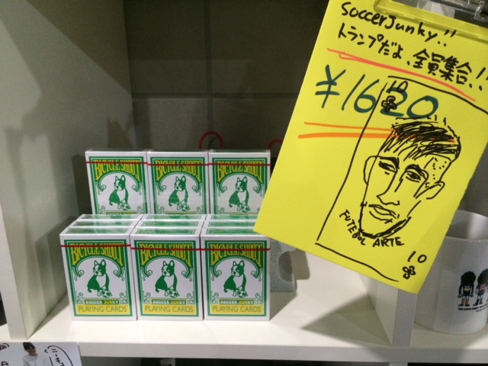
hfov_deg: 60.0
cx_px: 244
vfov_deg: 46.8
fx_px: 423
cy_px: 183
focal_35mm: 30
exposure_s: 1/30
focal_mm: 4.12
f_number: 2.2
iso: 250
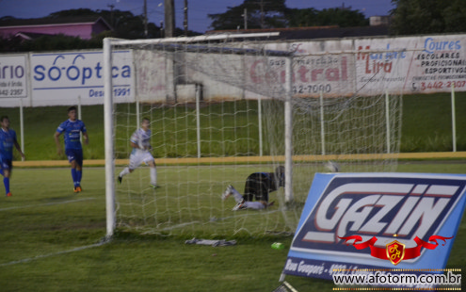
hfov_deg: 14.3
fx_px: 1862
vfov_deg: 9.0
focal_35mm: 147
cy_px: 142
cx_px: 234
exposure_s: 1/30
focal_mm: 95
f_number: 5.6
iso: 3200
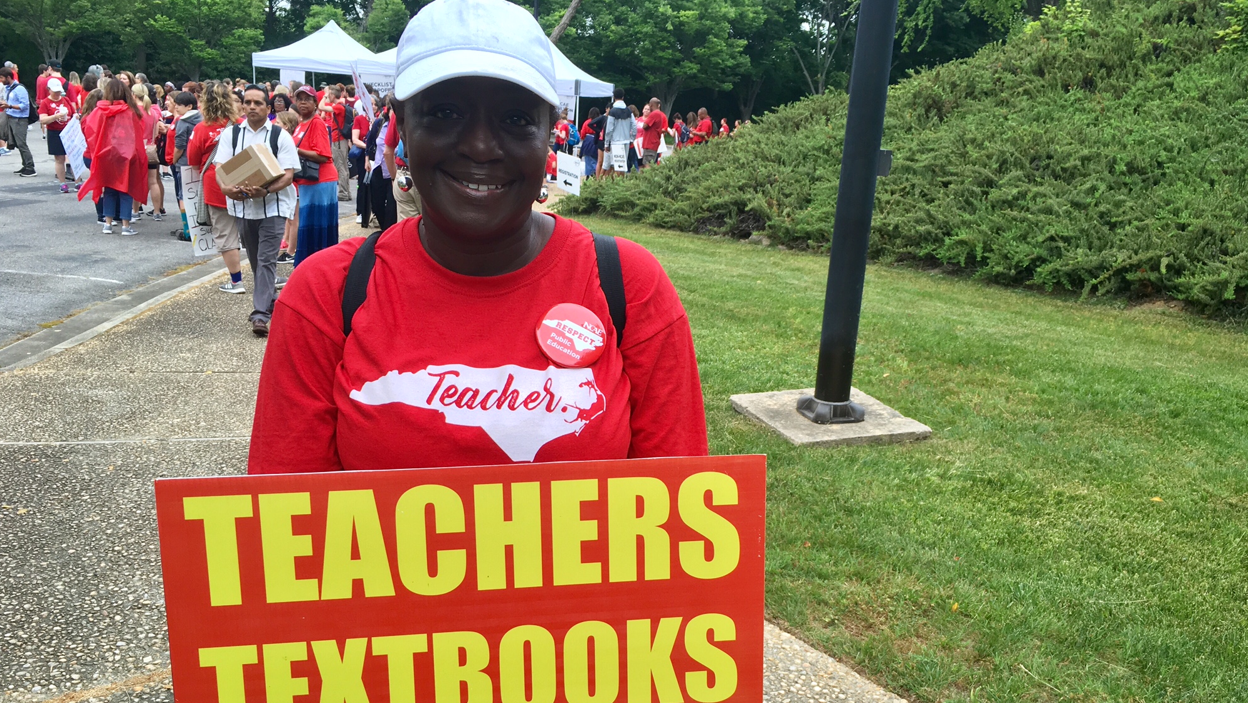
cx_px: 623
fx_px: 1059
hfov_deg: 61.0
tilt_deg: -21.3
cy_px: 460
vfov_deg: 36.4
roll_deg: -4.5
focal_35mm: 32
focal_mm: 4.15
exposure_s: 1/120
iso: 25
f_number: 2.2
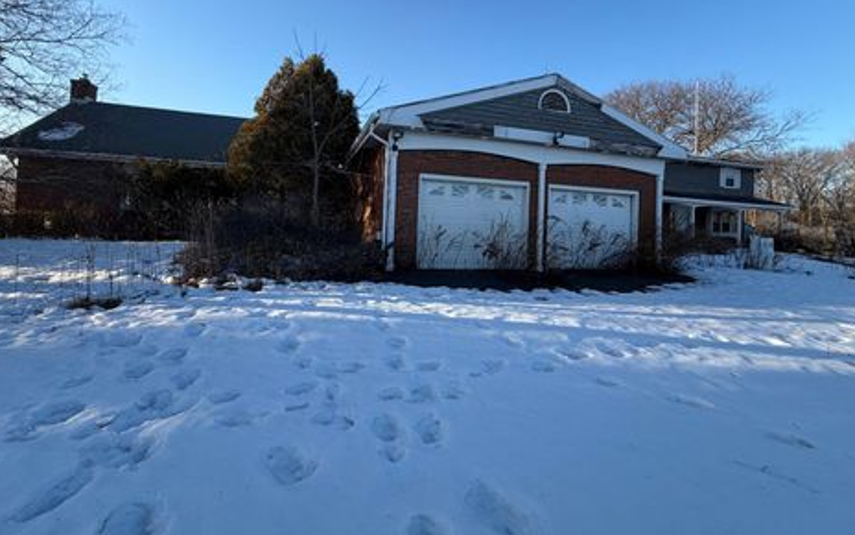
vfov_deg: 70.6
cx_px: 409
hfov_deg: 97.8
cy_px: 217
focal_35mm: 16
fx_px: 373
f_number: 2.2
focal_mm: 2.22
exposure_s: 1/596
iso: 40
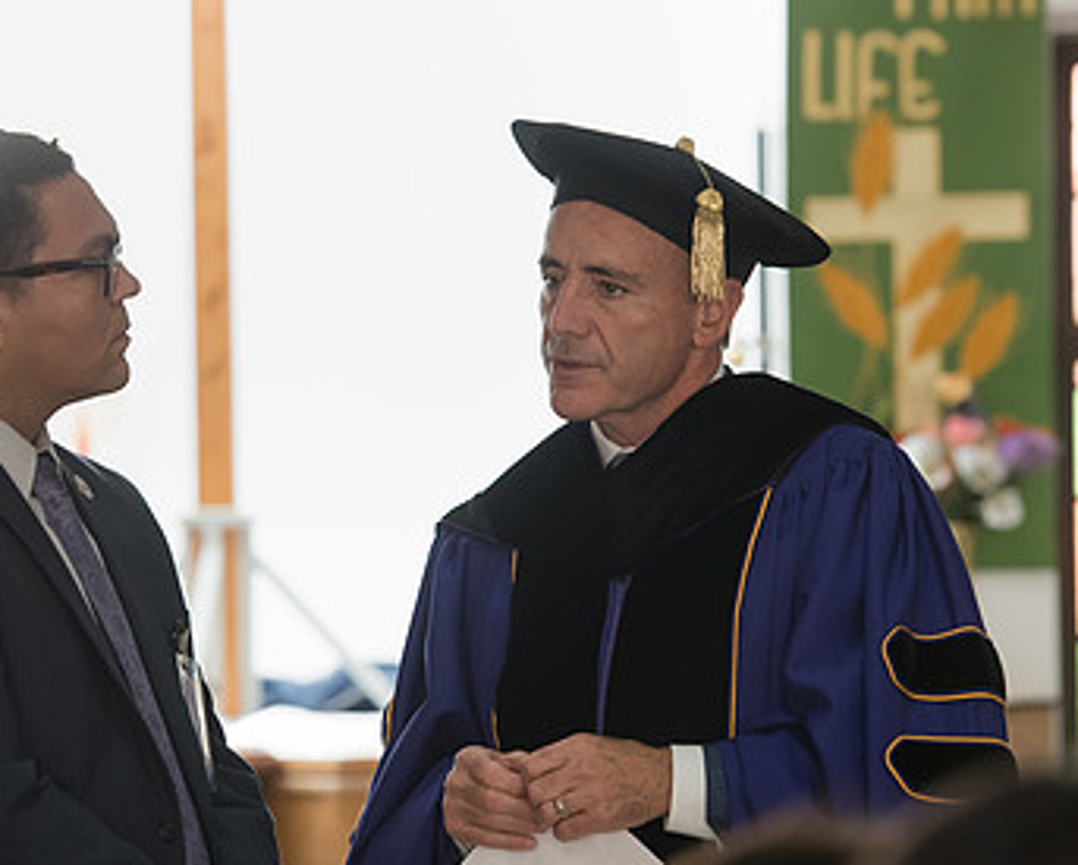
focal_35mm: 230
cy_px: 423
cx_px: 487
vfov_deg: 6.7
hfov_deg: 8.4
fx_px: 7344
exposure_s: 1/200
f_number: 5
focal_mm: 145
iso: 2000
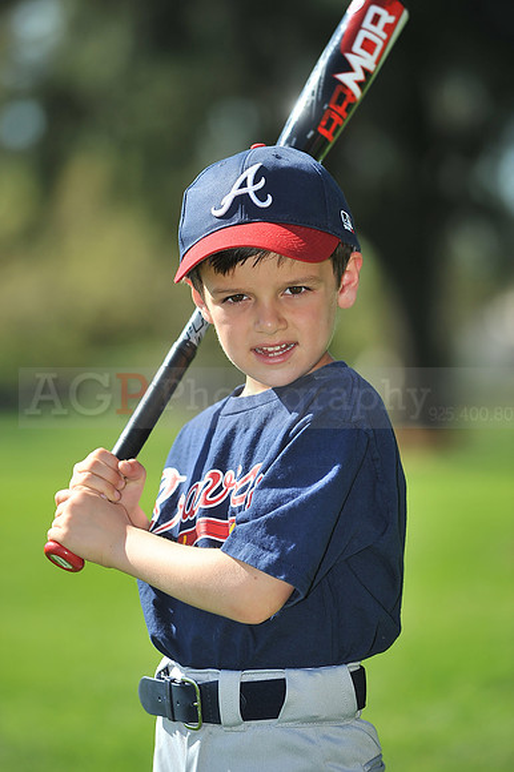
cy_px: 386
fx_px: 3538
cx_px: 257
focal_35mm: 165
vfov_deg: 12.5
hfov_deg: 8.3
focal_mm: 165
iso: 200
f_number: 4.5
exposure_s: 1/1250
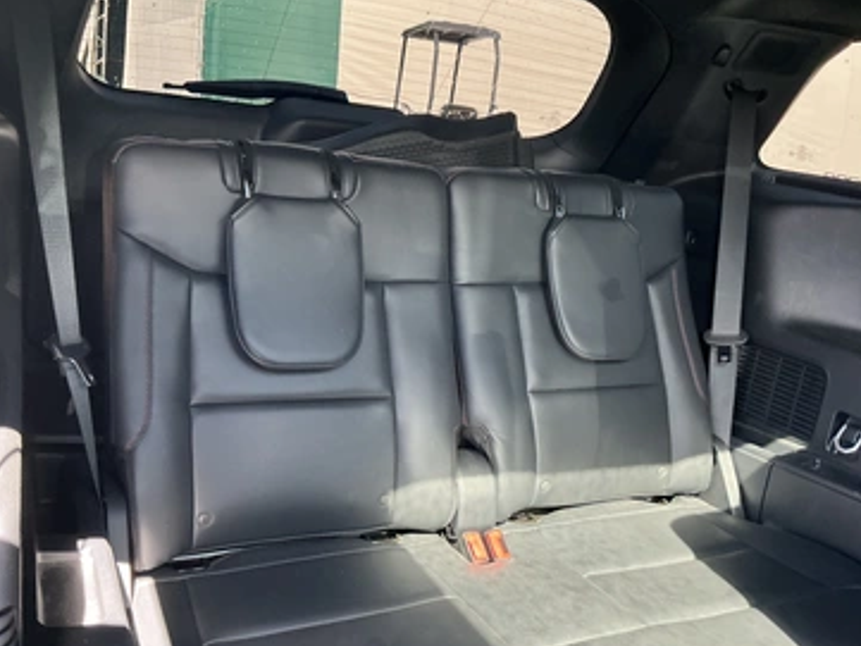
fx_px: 771
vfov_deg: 45.5
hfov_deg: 58.3
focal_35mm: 31
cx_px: 410
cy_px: 315
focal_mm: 3
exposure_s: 1/60
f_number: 1.8
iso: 125
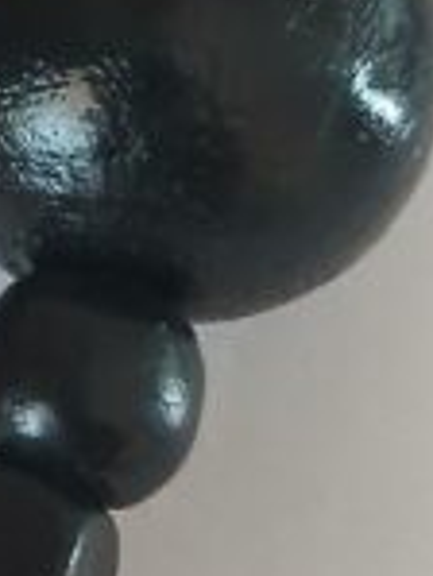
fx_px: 2415
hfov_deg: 9.5
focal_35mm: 145
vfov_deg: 13.5
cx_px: -441
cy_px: 70
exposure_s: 1/25
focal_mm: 3.98
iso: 320
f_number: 1.8
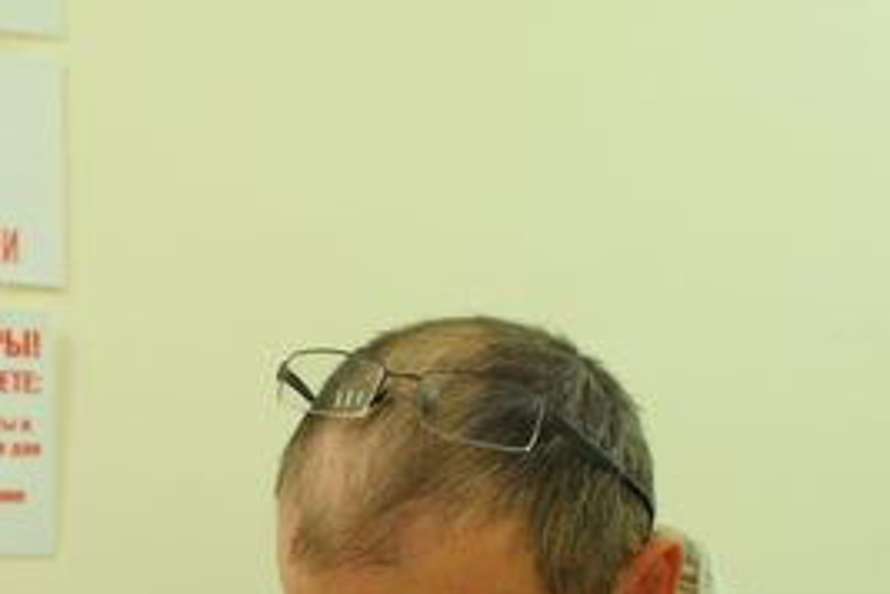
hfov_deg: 30.5
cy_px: 584
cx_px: 90
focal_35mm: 63
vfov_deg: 20.9
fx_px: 1557
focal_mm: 24
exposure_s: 1/60
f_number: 4
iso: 2500
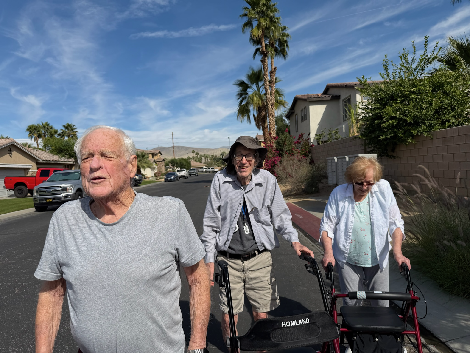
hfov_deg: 71.6
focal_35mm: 24
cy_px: 176
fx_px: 326
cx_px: 235
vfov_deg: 56.8
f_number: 1.78
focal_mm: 6.76
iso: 80
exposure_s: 1/9091
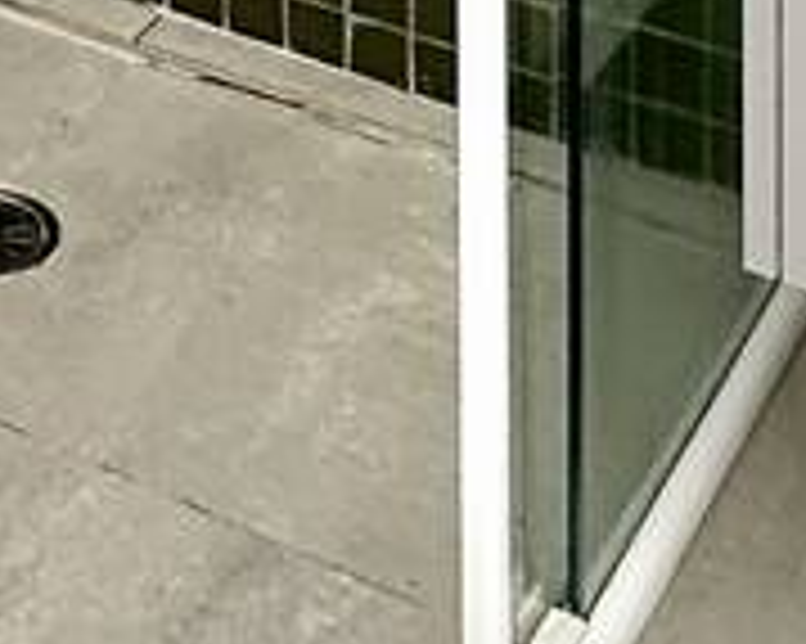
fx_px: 2623
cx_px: -113
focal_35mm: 110
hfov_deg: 16.8
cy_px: -1279
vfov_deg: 10.3
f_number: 2.2
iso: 80
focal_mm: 2.22
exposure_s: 1/99
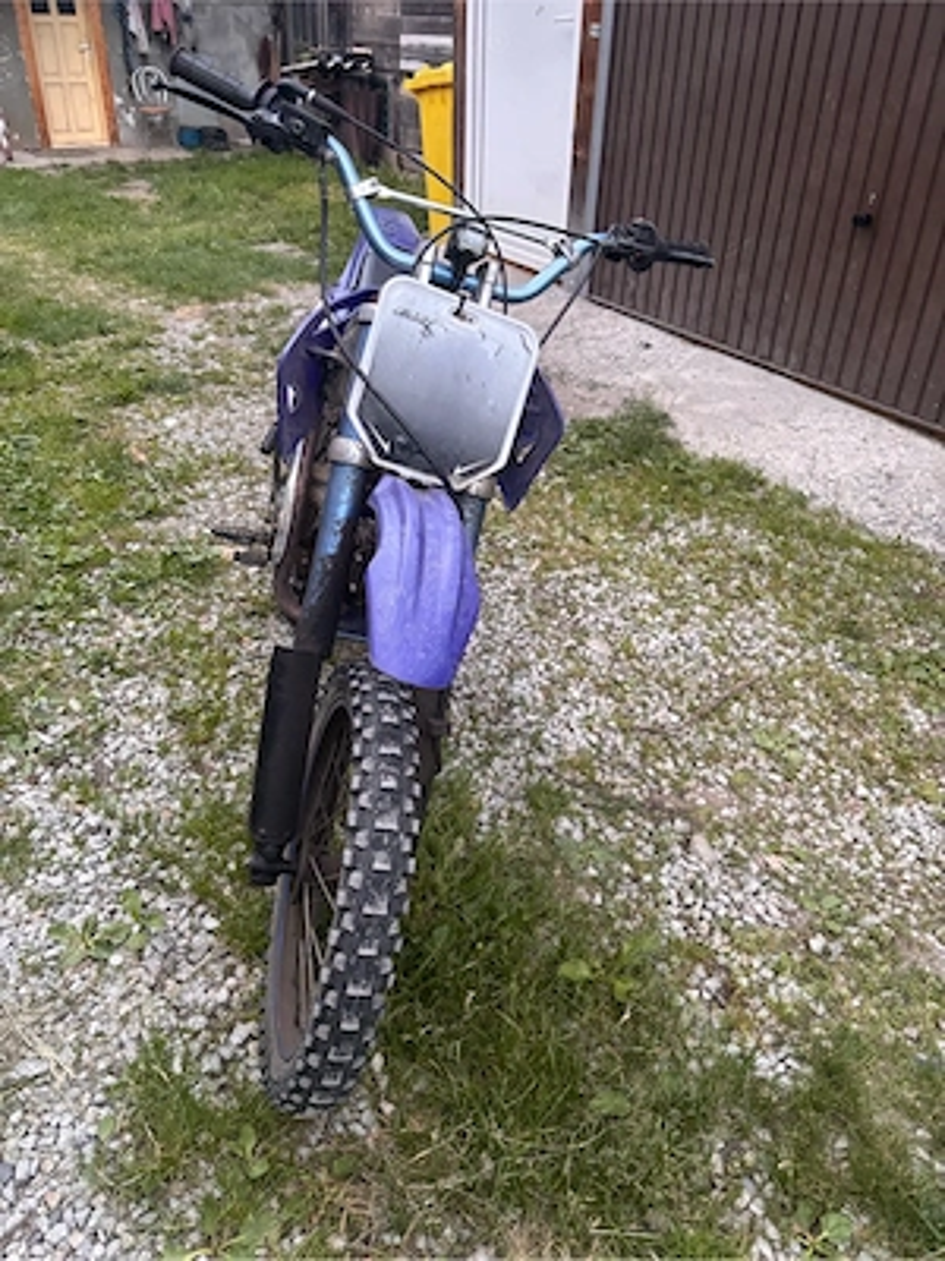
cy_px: 630
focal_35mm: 26
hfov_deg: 53.1
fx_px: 946
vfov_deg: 67.3
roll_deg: -3.1
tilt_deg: -31.4
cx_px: 472
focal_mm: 5.96
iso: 500
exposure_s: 1/60
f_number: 1.6
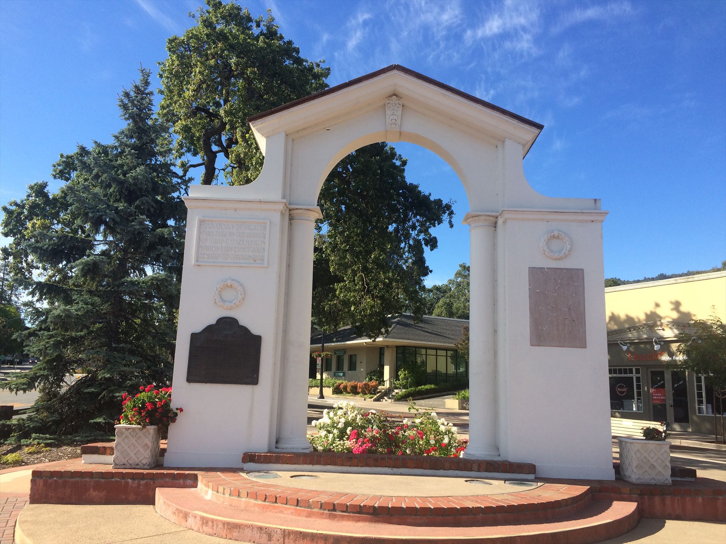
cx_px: 363
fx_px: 608
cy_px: 272
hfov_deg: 61.7
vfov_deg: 48.2
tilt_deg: +9.3
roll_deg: -1.6
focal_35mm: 29
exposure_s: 1/1172
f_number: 2.2
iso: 32
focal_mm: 4.15
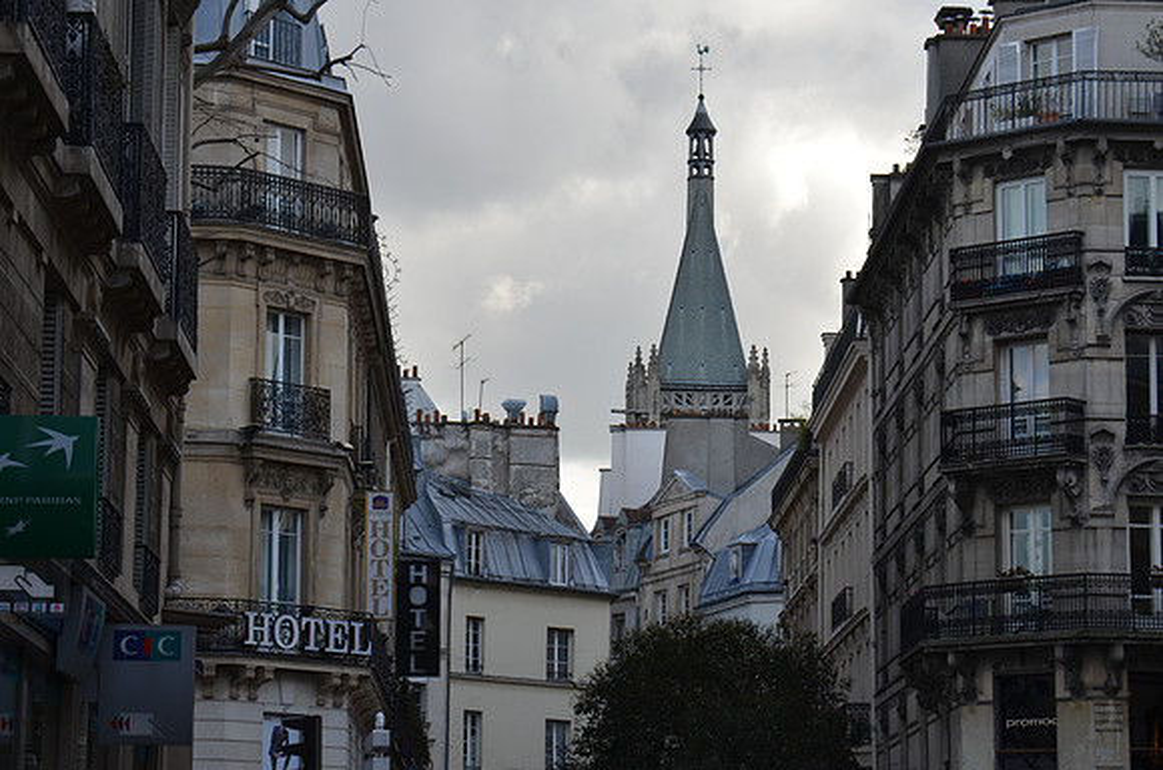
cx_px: 582
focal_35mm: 108
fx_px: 3481
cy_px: 385
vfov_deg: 12.6
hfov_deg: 19.0
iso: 200
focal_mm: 72
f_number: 8
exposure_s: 1/250
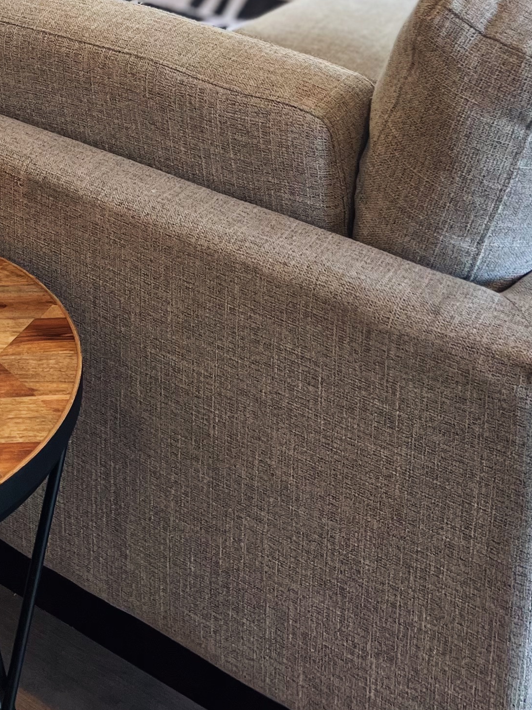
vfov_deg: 24.3
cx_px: 164
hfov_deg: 20.3
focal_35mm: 72
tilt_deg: -11.7
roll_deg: -1.6
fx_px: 1475
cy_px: -157
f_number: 1.5
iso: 64
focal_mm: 5.7
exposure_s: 1/147
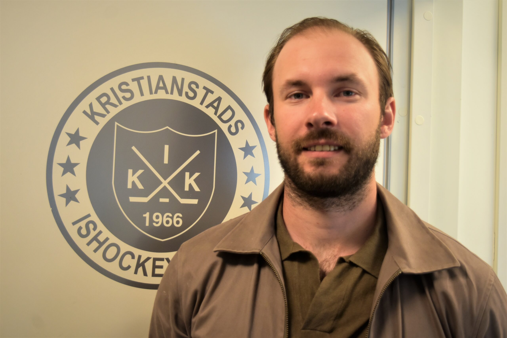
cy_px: 169
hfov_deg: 43.6
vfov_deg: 29.9
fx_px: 634
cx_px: 254
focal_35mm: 45
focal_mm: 30
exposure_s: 1/60
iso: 640
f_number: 4.2
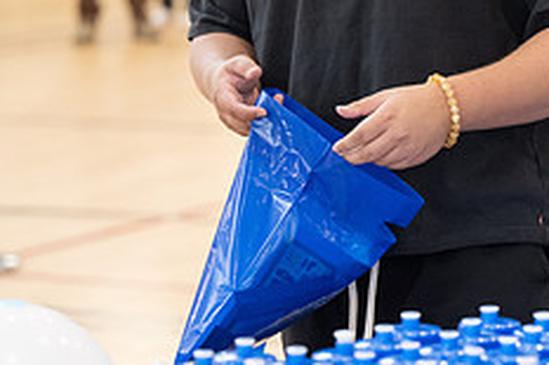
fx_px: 3231
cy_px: 317
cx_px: 528
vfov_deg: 6.5
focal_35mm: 212
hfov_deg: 9.7
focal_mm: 85
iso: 2500
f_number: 2.8
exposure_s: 1/250
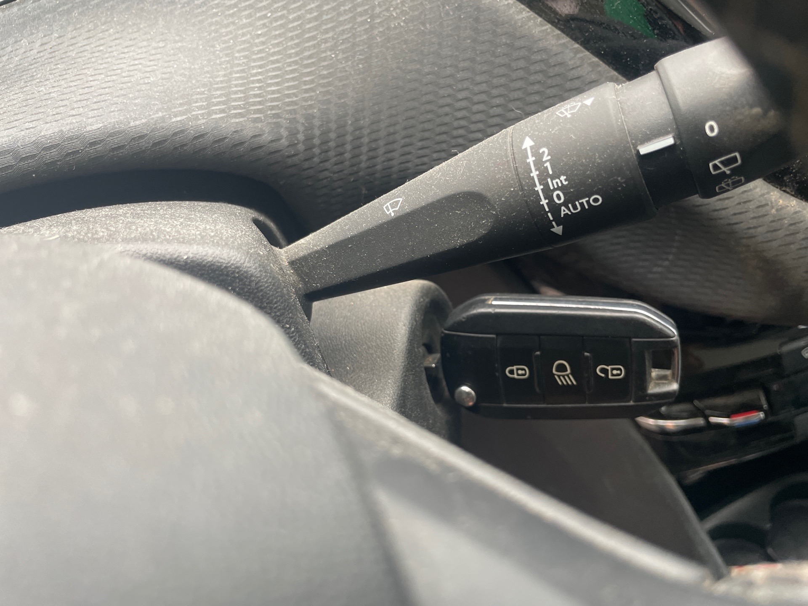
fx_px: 607
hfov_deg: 67.3
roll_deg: +17.0
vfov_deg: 53.1
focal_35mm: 26
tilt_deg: -41.7
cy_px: 303
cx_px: 404
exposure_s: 1/64
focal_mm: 4.2
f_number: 1.6
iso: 125
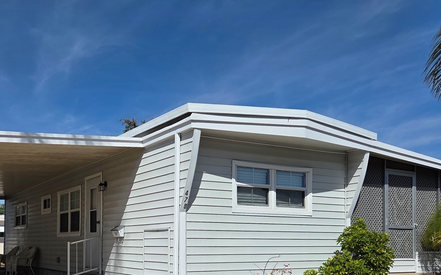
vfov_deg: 30.7
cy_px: 241
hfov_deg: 48.7
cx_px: 160
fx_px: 481
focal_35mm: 40
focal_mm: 5.4
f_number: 1.8
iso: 50
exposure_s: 1/7891
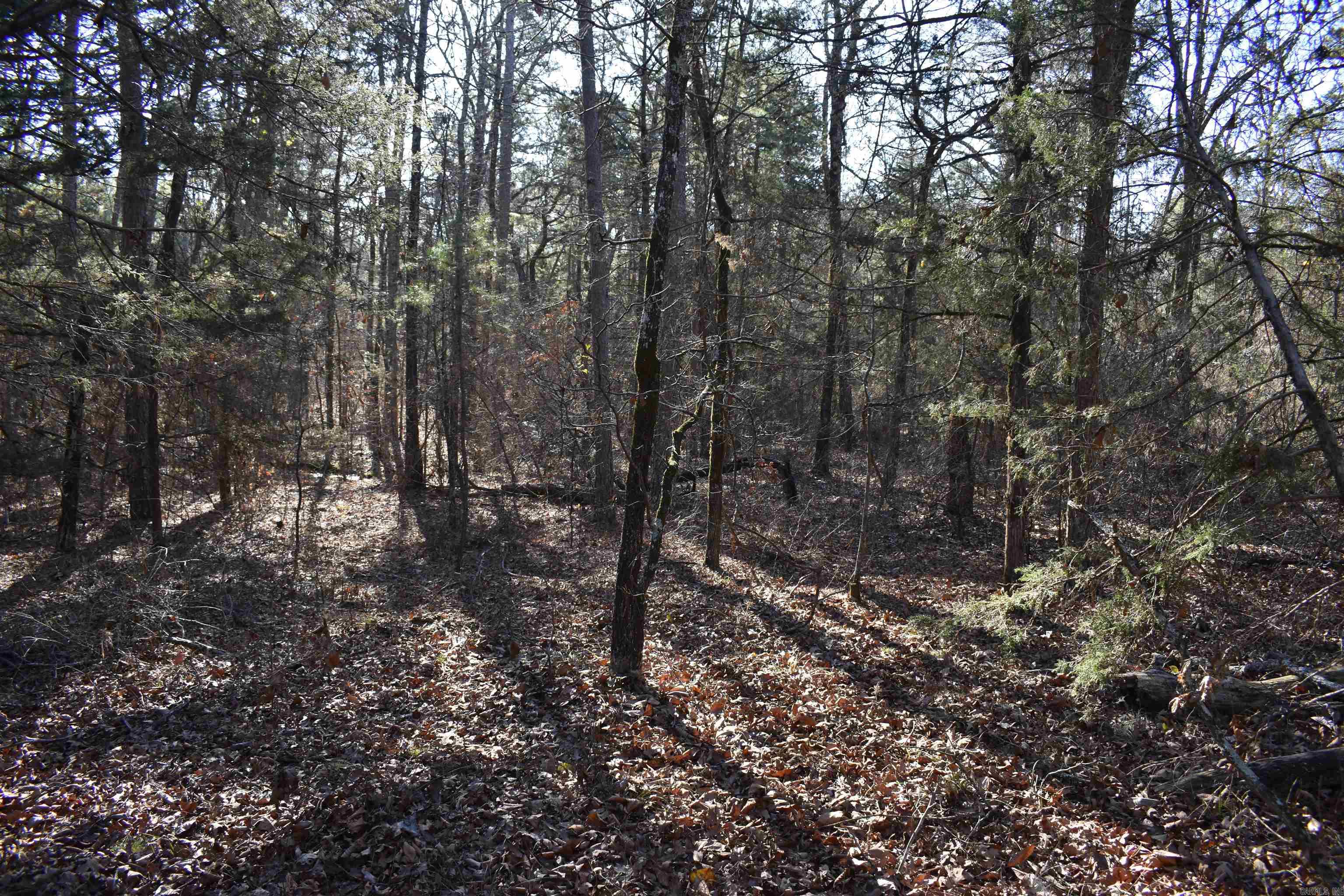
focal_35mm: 27
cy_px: 448
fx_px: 1008
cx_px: 672
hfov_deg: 67.4
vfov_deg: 47.9
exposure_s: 1/250
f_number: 5.6
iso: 400
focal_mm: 18
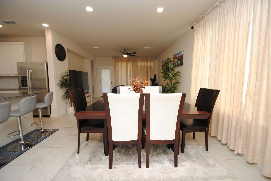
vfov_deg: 77.5
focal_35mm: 15
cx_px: 136
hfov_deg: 100.3
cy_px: 90
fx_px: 113
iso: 200
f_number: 4
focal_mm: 10
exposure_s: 1/60
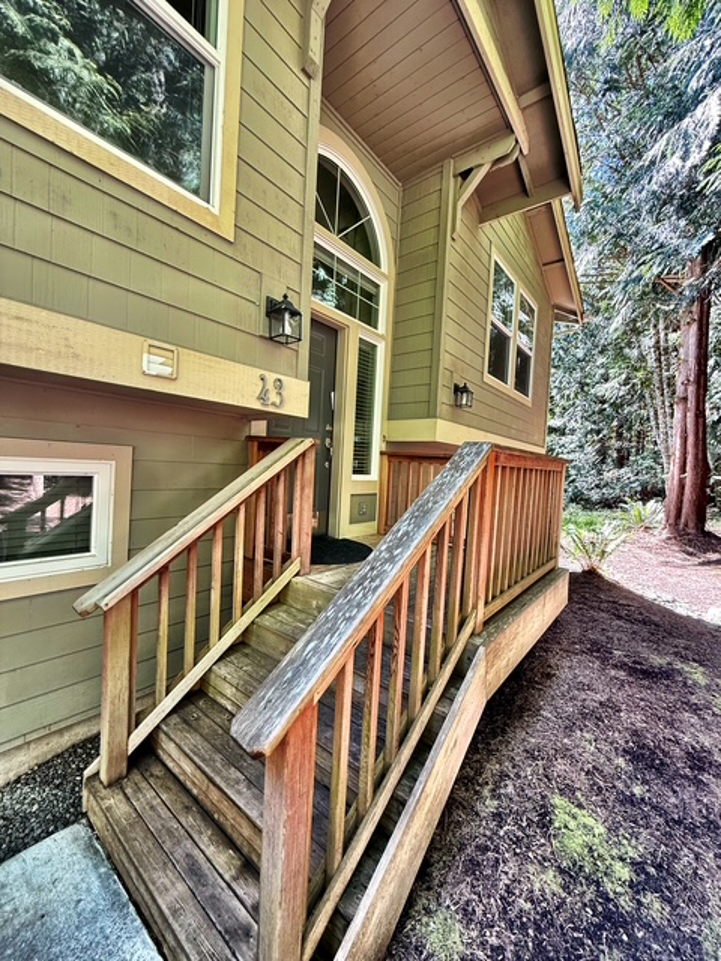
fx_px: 389
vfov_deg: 102.1
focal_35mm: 14
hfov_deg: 85.7
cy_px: 480
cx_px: 360
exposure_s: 1/99
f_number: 2.2
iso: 125
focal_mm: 2.22
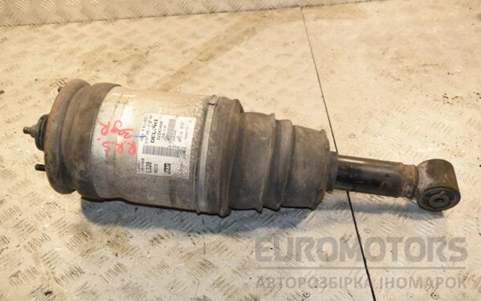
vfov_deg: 33.2
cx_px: 240
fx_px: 505
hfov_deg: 50.9
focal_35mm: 39
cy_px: 142
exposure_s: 1/200
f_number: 6.3
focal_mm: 25
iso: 800
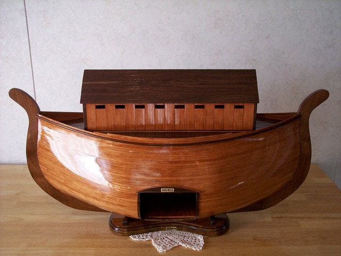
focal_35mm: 39
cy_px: 128
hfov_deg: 47.9
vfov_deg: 36.8
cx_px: 170
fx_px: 384
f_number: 3.4
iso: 140
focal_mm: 8
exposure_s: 1/30
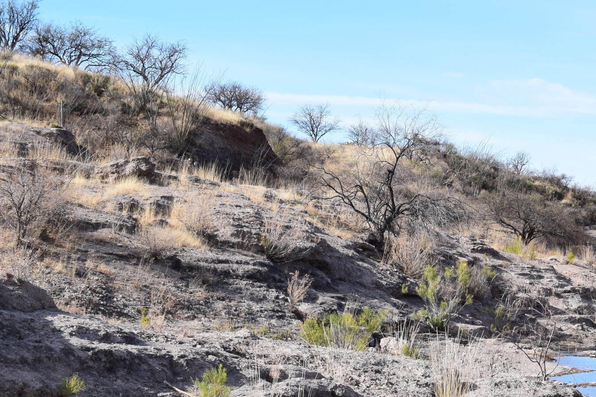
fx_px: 1608
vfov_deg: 14.0
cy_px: 308
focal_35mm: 97
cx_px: 640
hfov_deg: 20.1
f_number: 11
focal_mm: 29
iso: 400
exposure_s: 1/500
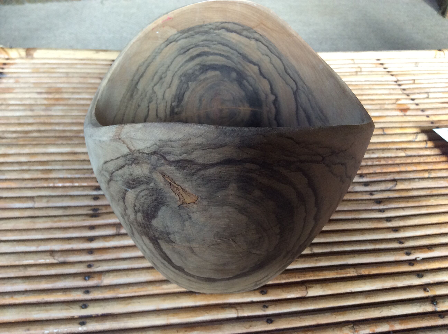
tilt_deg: -39.9
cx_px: 224
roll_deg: -1.6
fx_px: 414
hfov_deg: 56.9
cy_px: 167
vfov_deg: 44.1
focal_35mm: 32
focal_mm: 3.3
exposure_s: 1/25
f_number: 2.4
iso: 80
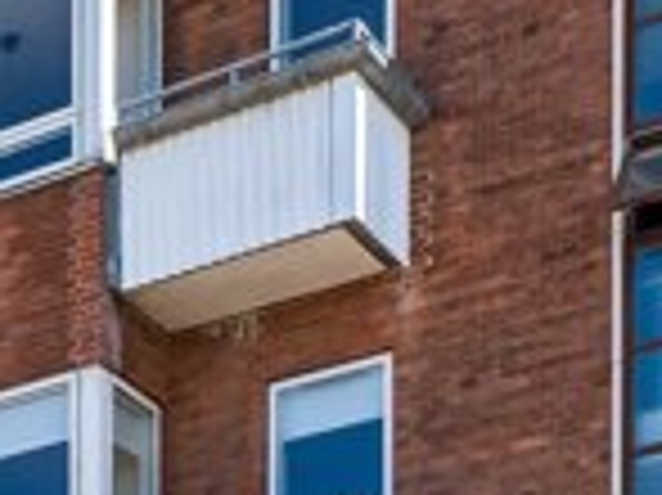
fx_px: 2624
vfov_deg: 10.0
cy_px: 1006
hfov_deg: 12.9
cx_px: -581
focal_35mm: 137
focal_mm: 17.5
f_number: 8
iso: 250
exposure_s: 1/640
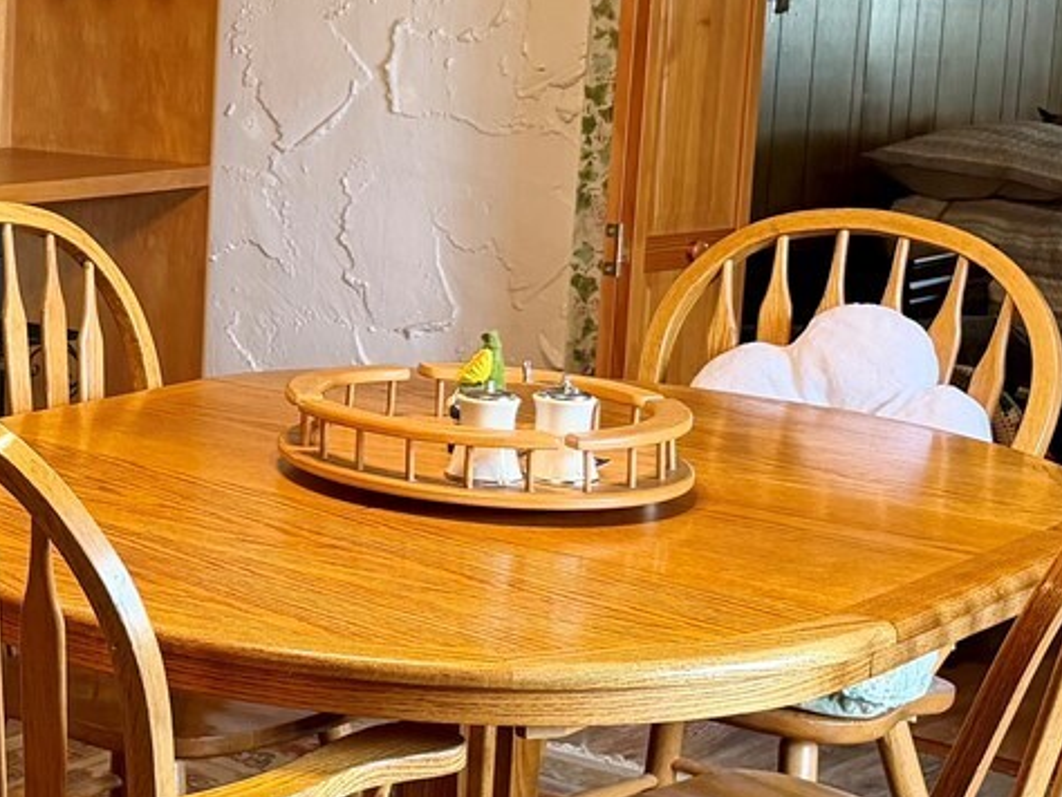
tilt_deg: -7.1
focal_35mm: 81
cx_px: -475
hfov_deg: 20.9
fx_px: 2486
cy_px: 255
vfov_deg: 18.2
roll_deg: -0.3
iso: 160
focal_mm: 6.76
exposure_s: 1/60
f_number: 1.78
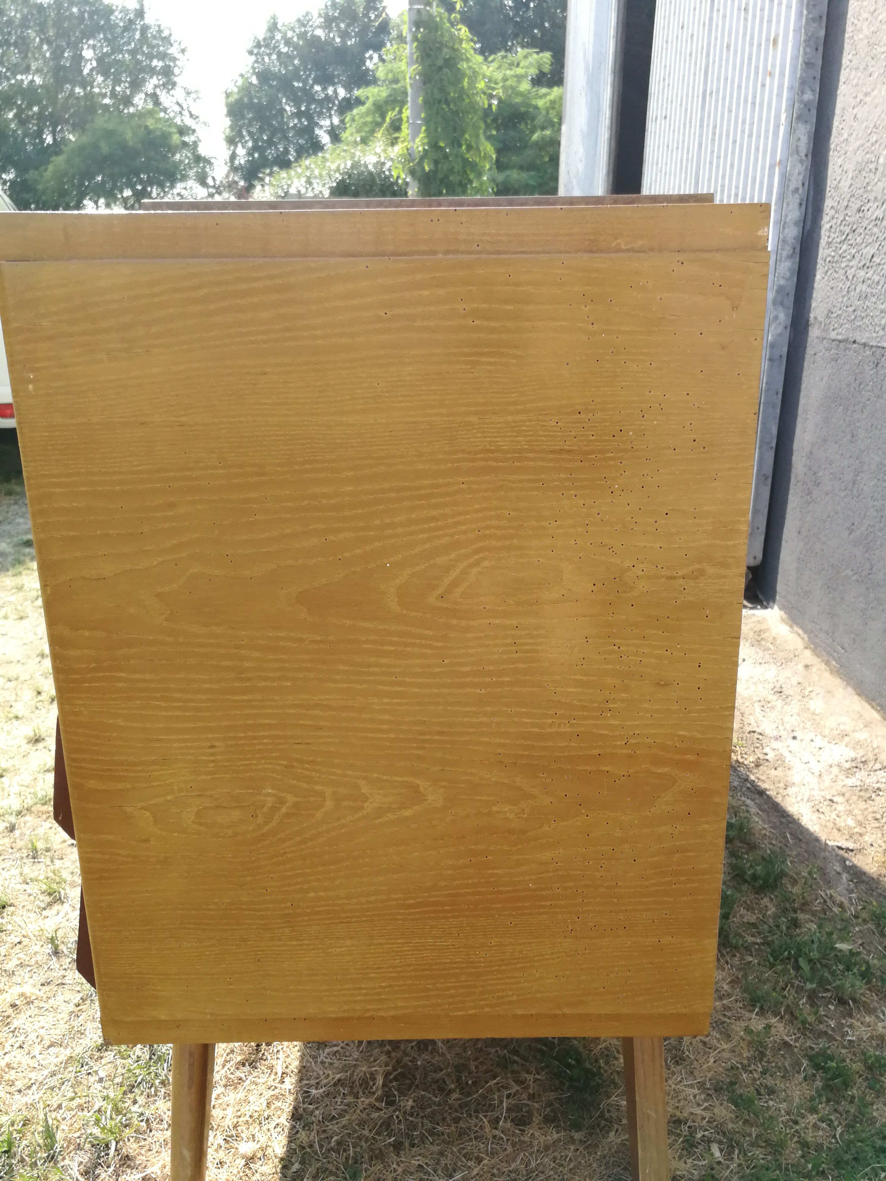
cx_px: 443
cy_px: 590
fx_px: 921
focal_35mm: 27
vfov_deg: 65.3
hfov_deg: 51.4
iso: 160
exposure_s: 1/808
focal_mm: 3.95
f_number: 2.2
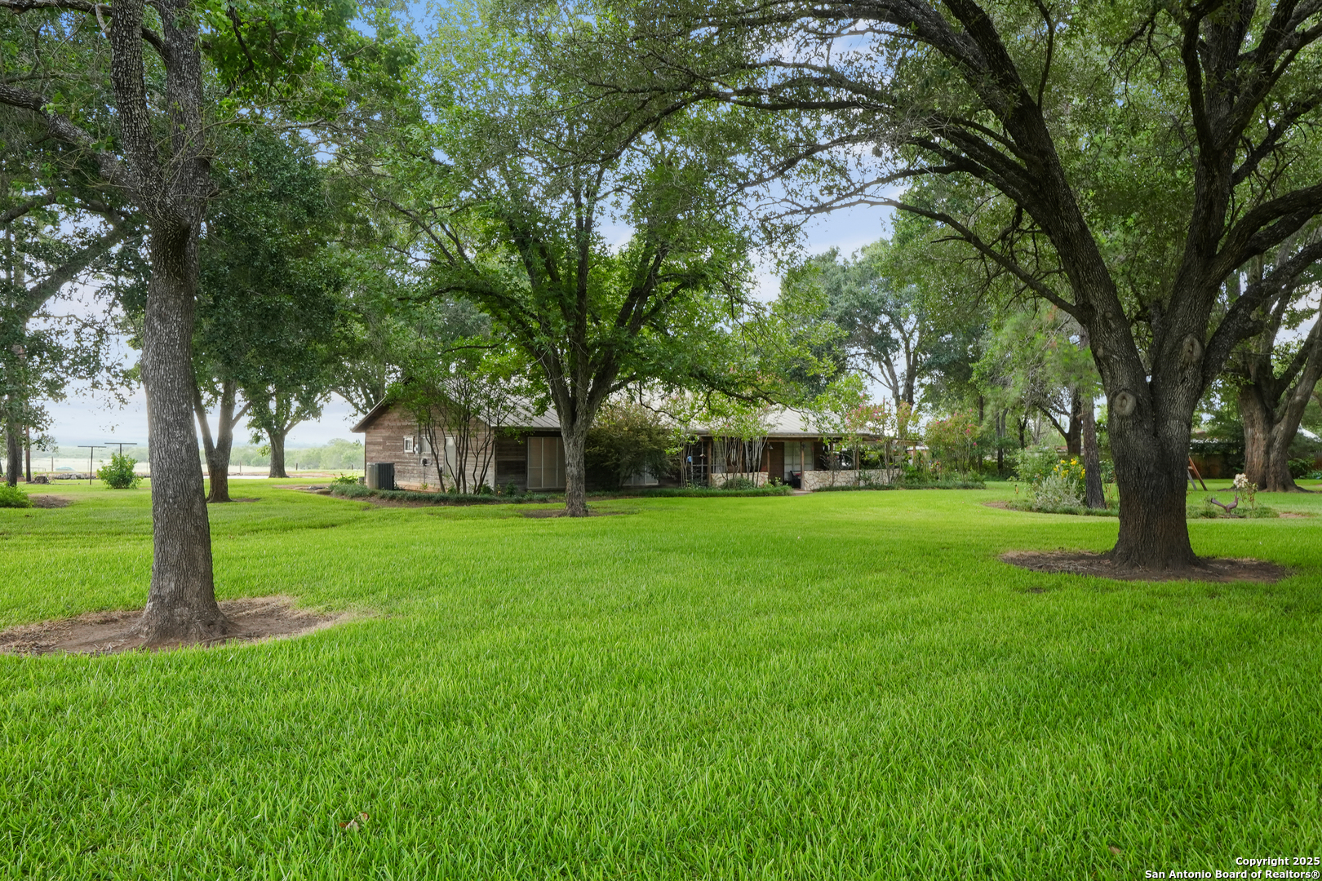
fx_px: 991
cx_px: 661
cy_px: 440
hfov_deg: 67.4
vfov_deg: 47.9
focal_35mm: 27
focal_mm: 18
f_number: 9
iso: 640
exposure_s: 1/50
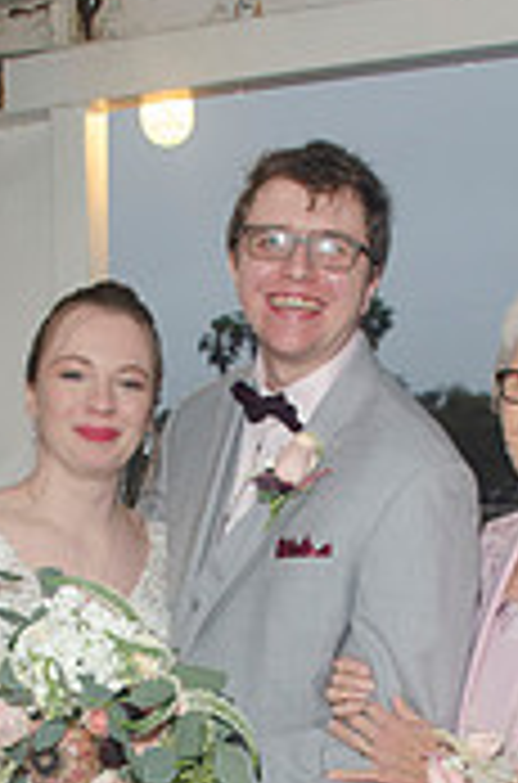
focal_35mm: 70
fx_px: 1520
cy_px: 796
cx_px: 257
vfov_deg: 27.2
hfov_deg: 19.3
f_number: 5.6
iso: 400
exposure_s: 1/60
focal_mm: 18
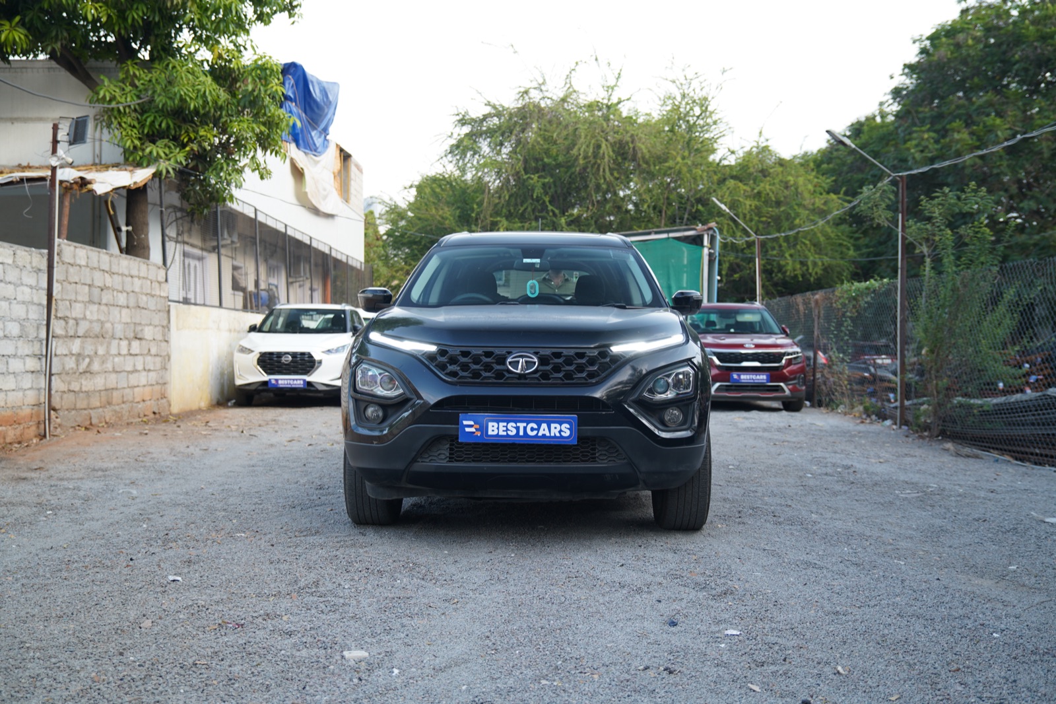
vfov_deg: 36.9
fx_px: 1056
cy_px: 352
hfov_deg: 53.1
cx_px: 528
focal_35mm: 36
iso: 200
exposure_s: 1/125
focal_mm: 36
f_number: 2.8
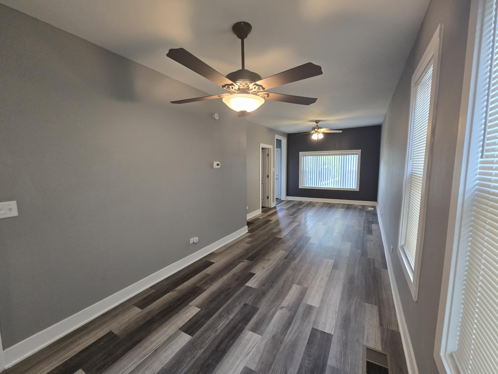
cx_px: 249
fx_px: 187
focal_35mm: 13
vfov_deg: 89.9
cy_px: 187
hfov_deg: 106.2
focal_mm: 2.2
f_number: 2.2
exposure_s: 1/60
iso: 200
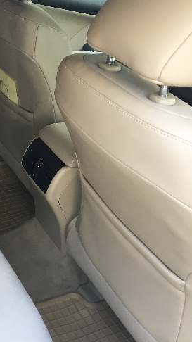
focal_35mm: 52
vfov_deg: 39.7
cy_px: 132
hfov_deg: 21.5
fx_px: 471
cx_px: -35
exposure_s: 1/33
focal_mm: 4.15
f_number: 2.2
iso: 25
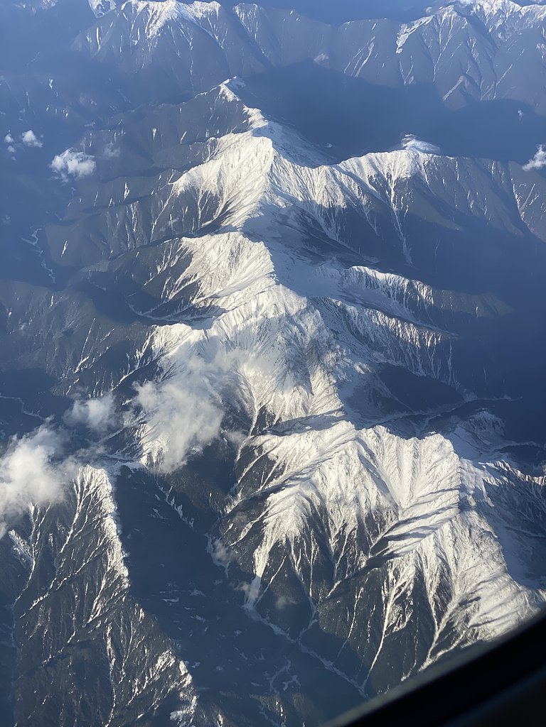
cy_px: 364
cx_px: 273
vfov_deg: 36.8
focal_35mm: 52
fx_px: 1094
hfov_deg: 28.0
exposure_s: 1/813
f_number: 2
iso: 20
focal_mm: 6
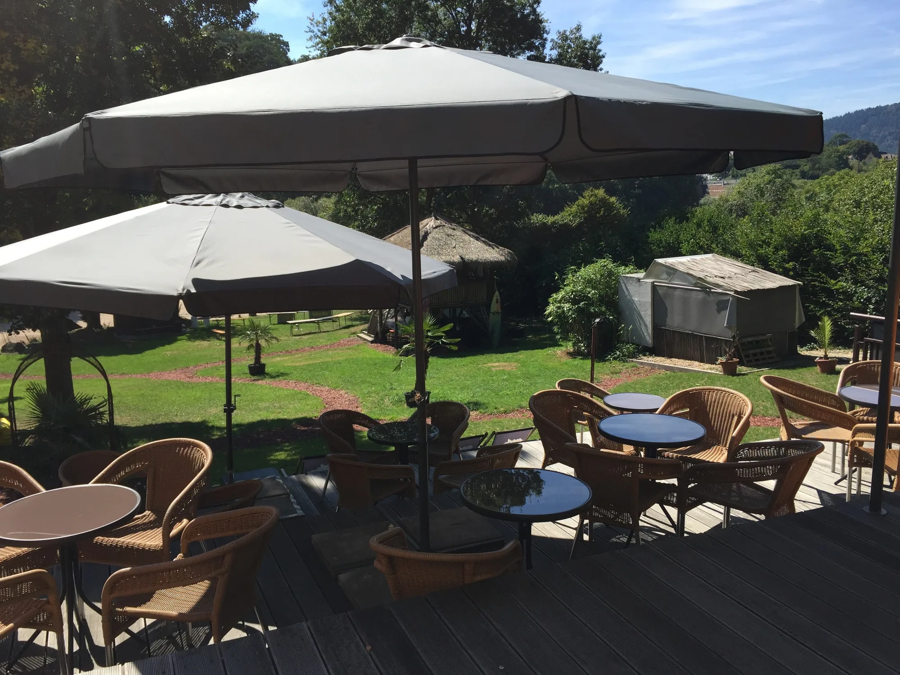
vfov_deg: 48.2
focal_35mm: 29
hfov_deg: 61.7
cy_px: 338
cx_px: 450
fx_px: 754
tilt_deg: -11.1
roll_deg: -0.5
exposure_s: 1/1364
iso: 32
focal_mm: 4.15
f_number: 2.2
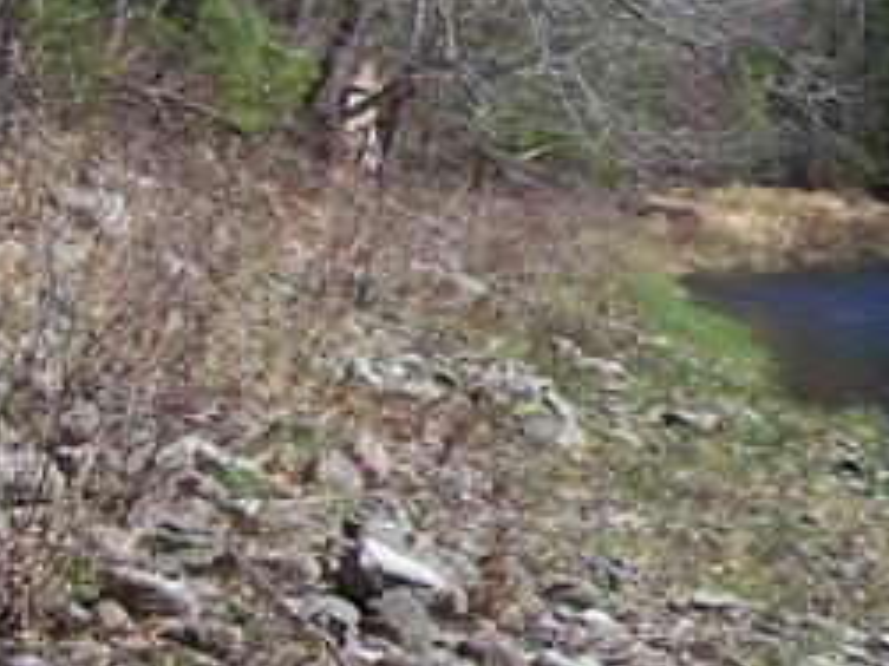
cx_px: 1034
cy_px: 301
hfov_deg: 19.2
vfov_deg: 15.2
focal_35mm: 97
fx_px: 2490
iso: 64
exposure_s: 1/400
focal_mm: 6.3
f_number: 4
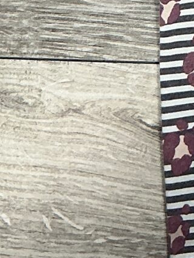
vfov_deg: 10.5
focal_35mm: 175
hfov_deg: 7.7
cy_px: -229
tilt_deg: -83.7
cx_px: 507
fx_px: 1308
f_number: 1.8
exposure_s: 1/50
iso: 50
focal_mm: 3
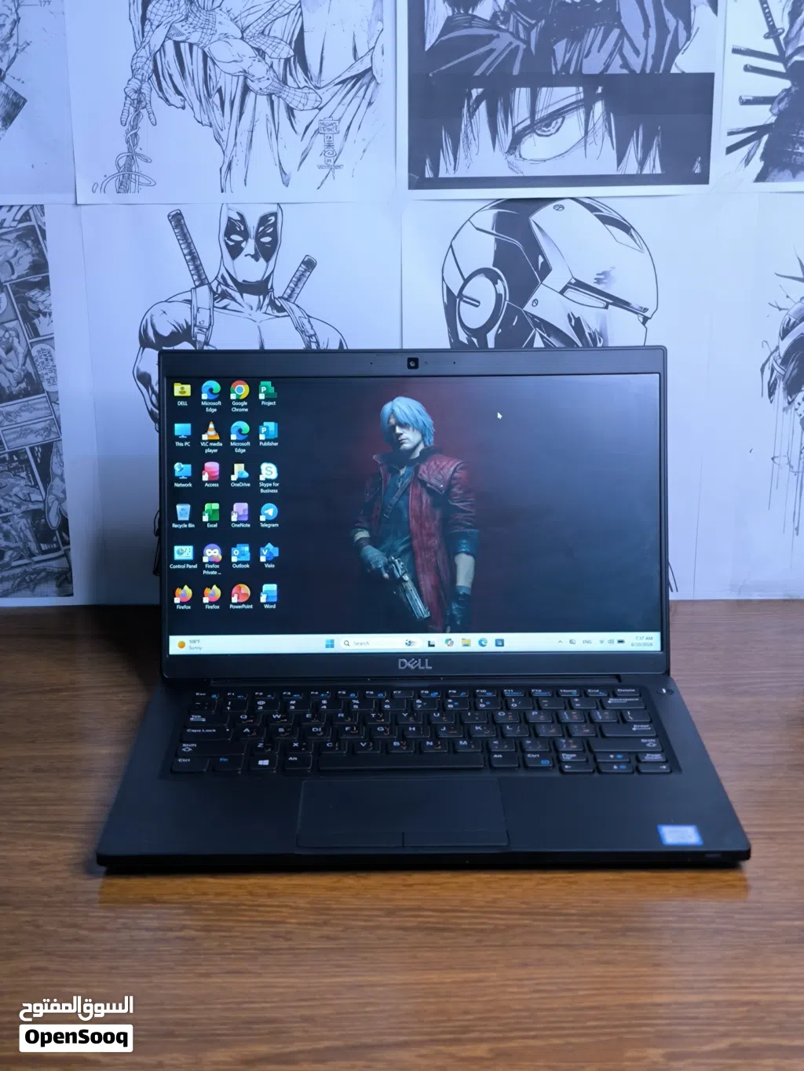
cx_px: 402
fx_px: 1548
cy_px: 536
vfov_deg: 38.2
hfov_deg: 29.1
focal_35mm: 50
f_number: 1.9
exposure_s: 1/100
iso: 800
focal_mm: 7.1
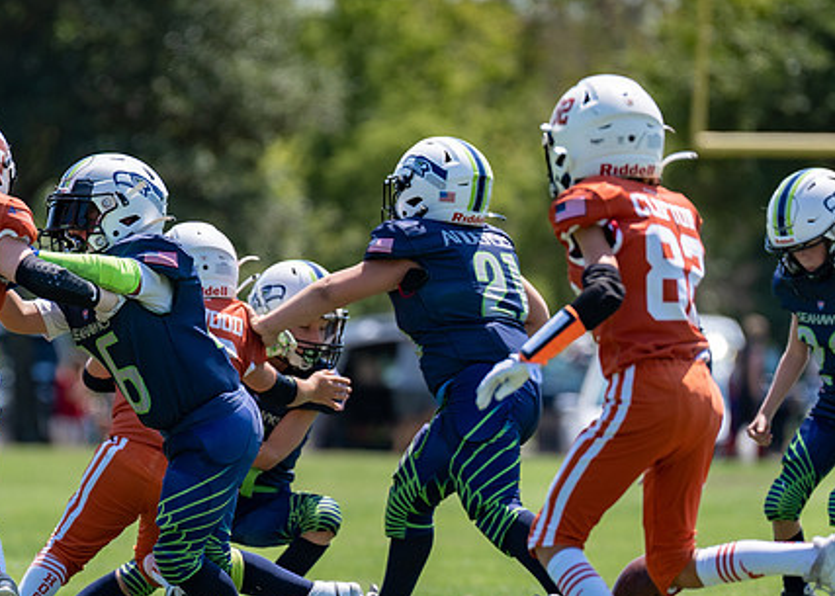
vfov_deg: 2.8
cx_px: 239
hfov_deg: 4.0
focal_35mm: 506
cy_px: 428
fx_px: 12000
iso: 100
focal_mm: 200
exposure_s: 1/1250
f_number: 3.2
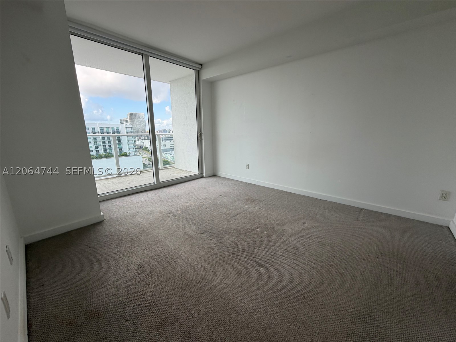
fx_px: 184
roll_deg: +1.7
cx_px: 228
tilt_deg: -11.9
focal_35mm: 14
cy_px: 171
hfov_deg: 102.1
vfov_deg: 85.7
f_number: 2.2
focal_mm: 2.22
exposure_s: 1/156
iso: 40
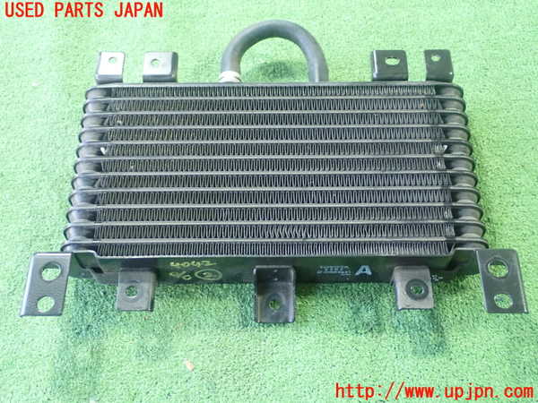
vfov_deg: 31.5
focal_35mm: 46
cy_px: 202
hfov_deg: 41.2
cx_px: 269
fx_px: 715
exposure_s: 1/30
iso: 800
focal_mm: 8.41
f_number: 3.1
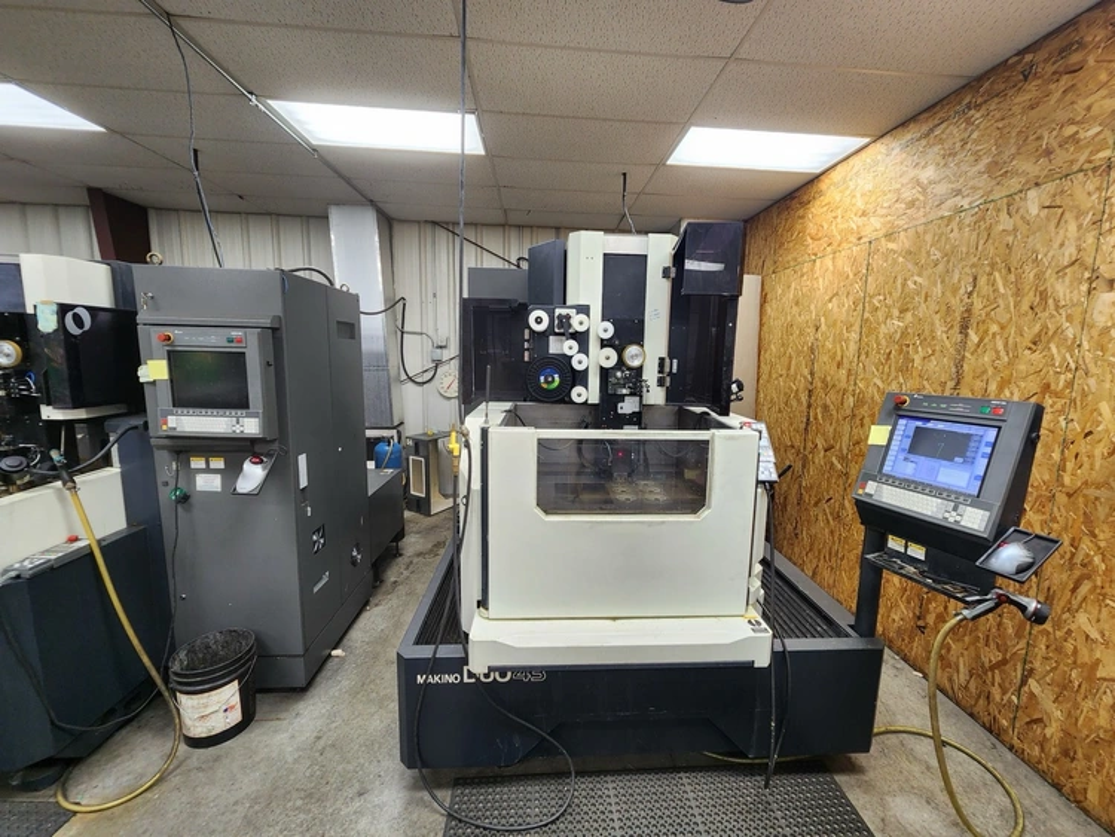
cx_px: 558
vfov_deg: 89.9
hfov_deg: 106.2
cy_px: 418
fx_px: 419
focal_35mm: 13
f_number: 2.2
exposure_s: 1/60
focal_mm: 2.2
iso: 200
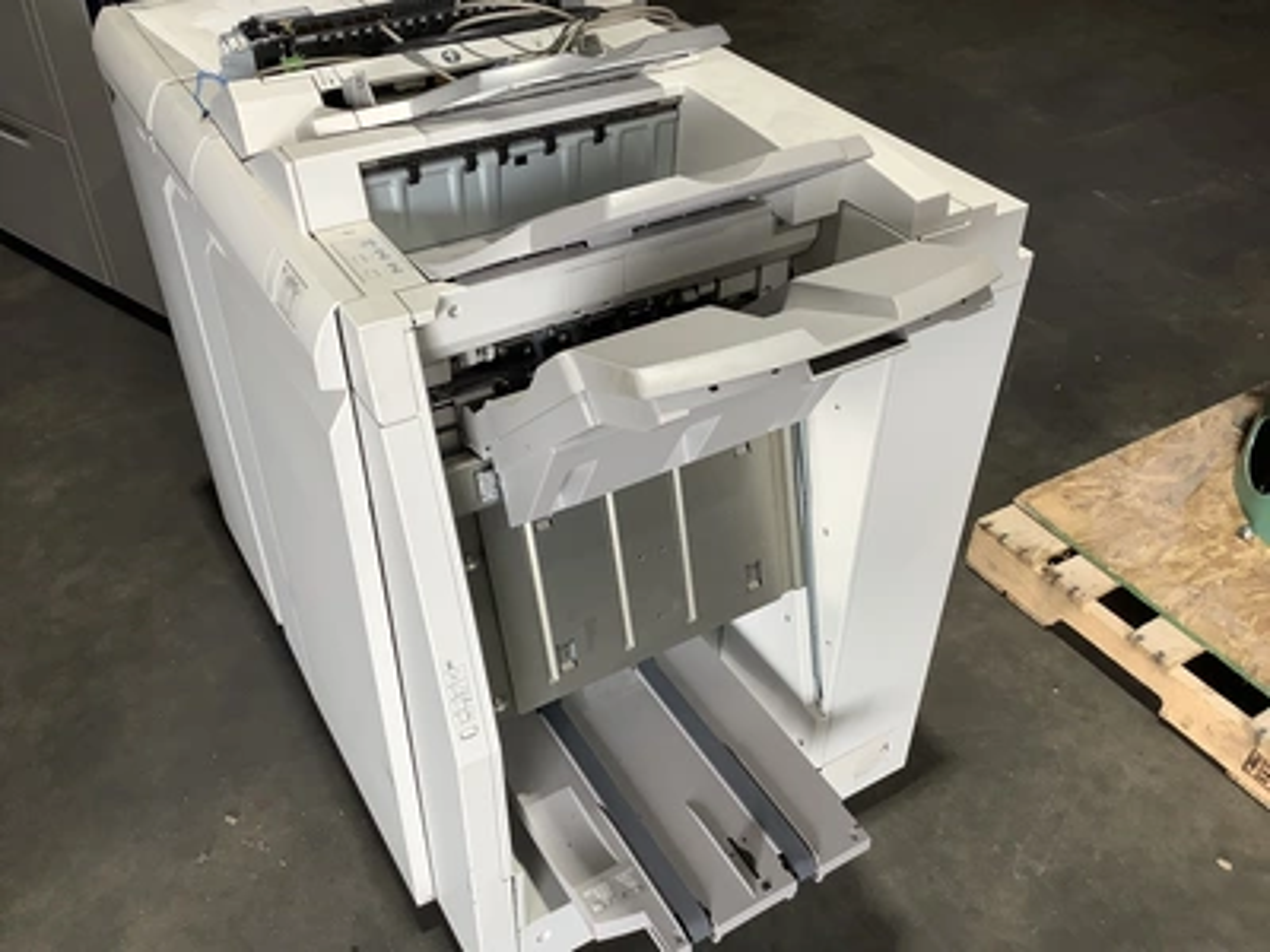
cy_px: 476
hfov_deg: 58.4
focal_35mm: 31
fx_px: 1137
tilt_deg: -38.4
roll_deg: -0.3
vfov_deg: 45.4
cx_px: 635
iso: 64
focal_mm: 3.3
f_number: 2.4
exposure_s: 1/60
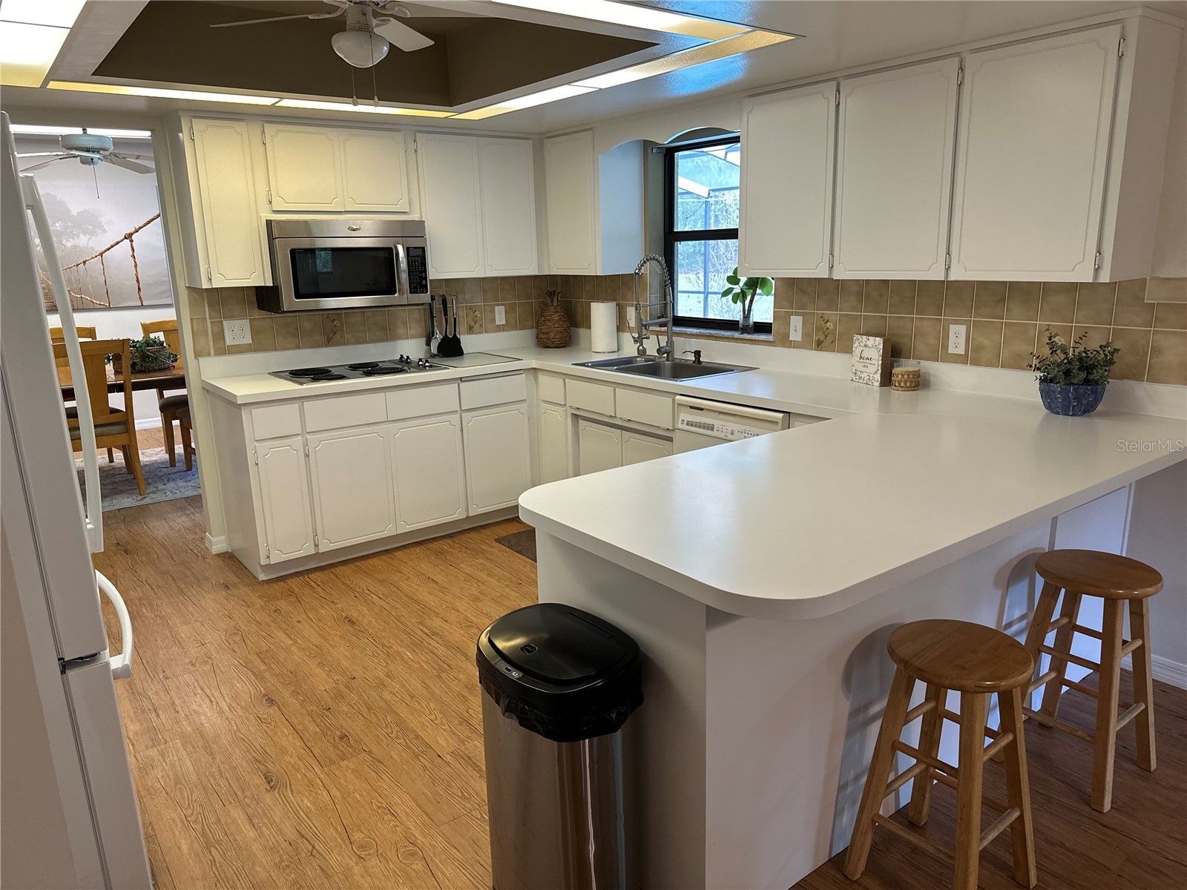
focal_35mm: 24
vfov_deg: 56.8
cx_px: 594
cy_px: 445
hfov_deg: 71.6
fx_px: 823
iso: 200
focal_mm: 6.86
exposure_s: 1/120
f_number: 1.78
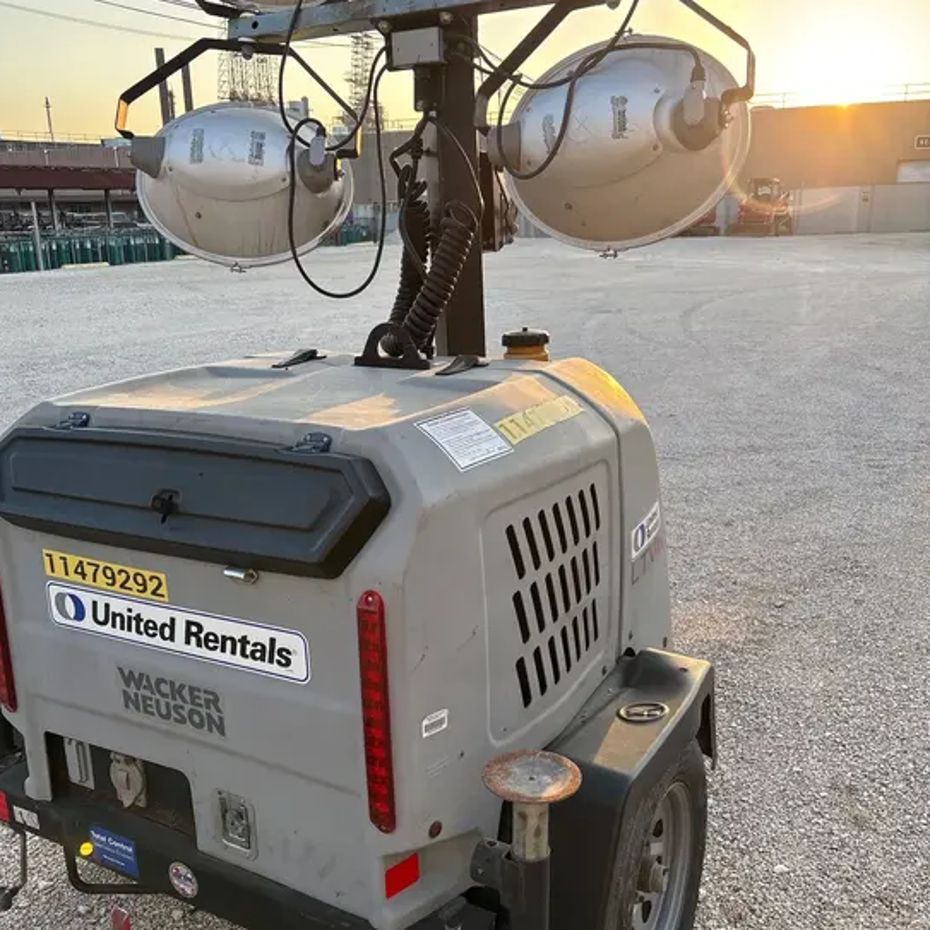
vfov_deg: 52.5
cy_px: 463
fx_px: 942
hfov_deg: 52.5
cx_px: 462
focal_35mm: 31
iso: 50
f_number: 1.6
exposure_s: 1/468
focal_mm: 5.96
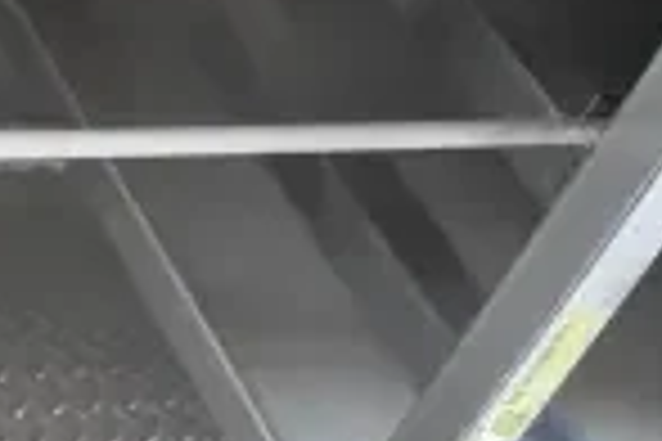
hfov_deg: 15.3
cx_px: -599
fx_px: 2059
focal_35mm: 112
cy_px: 128
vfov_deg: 12.2
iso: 6400
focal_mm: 18
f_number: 4
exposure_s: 1/60
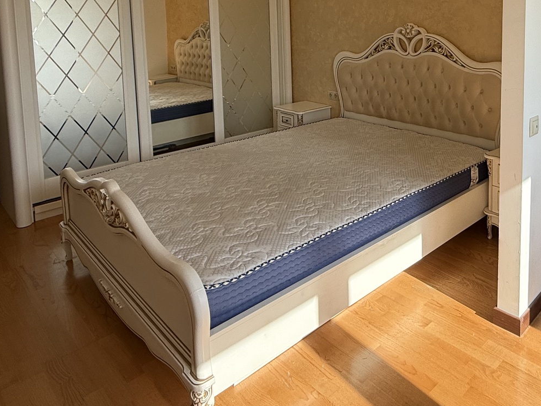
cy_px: 61
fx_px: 453
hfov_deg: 58.5
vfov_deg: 44.9
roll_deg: -0.2
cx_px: 405
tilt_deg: -5.2
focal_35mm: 29
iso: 64
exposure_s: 1/383
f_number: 2.2
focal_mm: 2.22
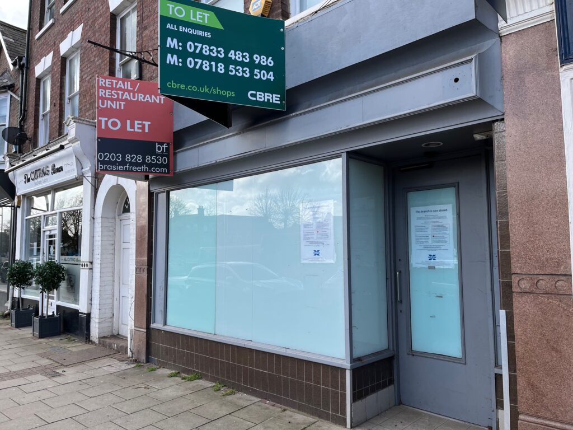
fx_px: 430
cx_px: 286
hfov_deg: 67.3
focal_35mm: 26
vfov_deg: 53.1
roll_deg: +1.0
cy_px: 215
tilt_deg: +4.8
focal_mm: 5.1
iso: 50
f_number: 1.6
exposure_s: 1/1066
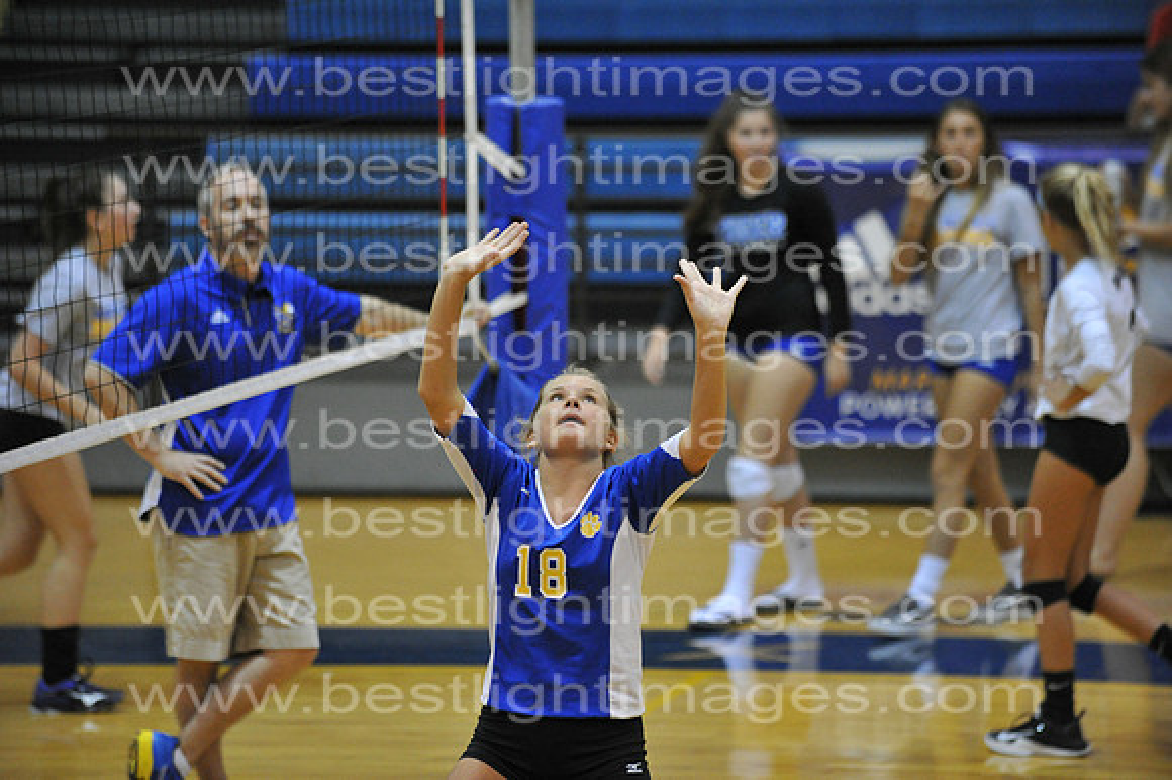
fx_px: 4555
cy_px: 390
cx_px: 586
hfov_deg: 14.7
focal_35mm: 140
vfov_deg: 9.8
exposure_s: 1/500
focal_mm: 140
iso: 8000
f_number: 3.2
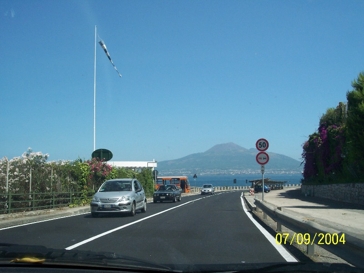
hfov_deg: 49.0
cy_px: 136
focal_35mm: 38
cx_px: 182
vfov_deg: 37.7
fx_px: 400
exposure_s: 1/700
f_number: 4.8
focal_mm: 8
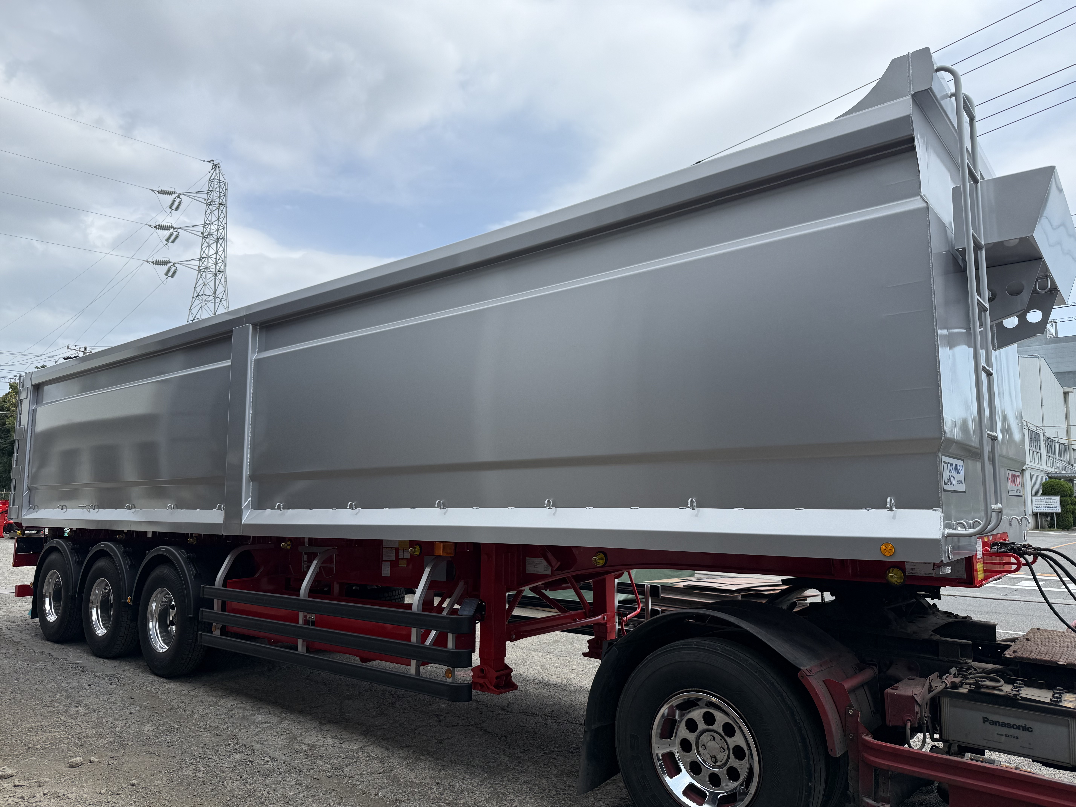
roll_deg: -1.6
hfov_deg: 71.6
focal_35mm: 24
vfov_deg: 56.8
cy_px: 404
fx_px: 746
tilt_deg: +6.5
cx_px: 538
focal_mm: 6.76
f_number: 1.78
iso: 80
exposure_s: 1/5714
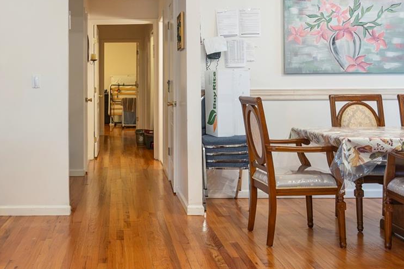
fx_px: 494
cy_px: 129
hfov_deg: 44.5
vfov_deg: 30.5
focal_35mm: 44
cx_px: 187
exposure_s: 1/80
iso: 3200
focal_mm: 16
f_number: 5.6
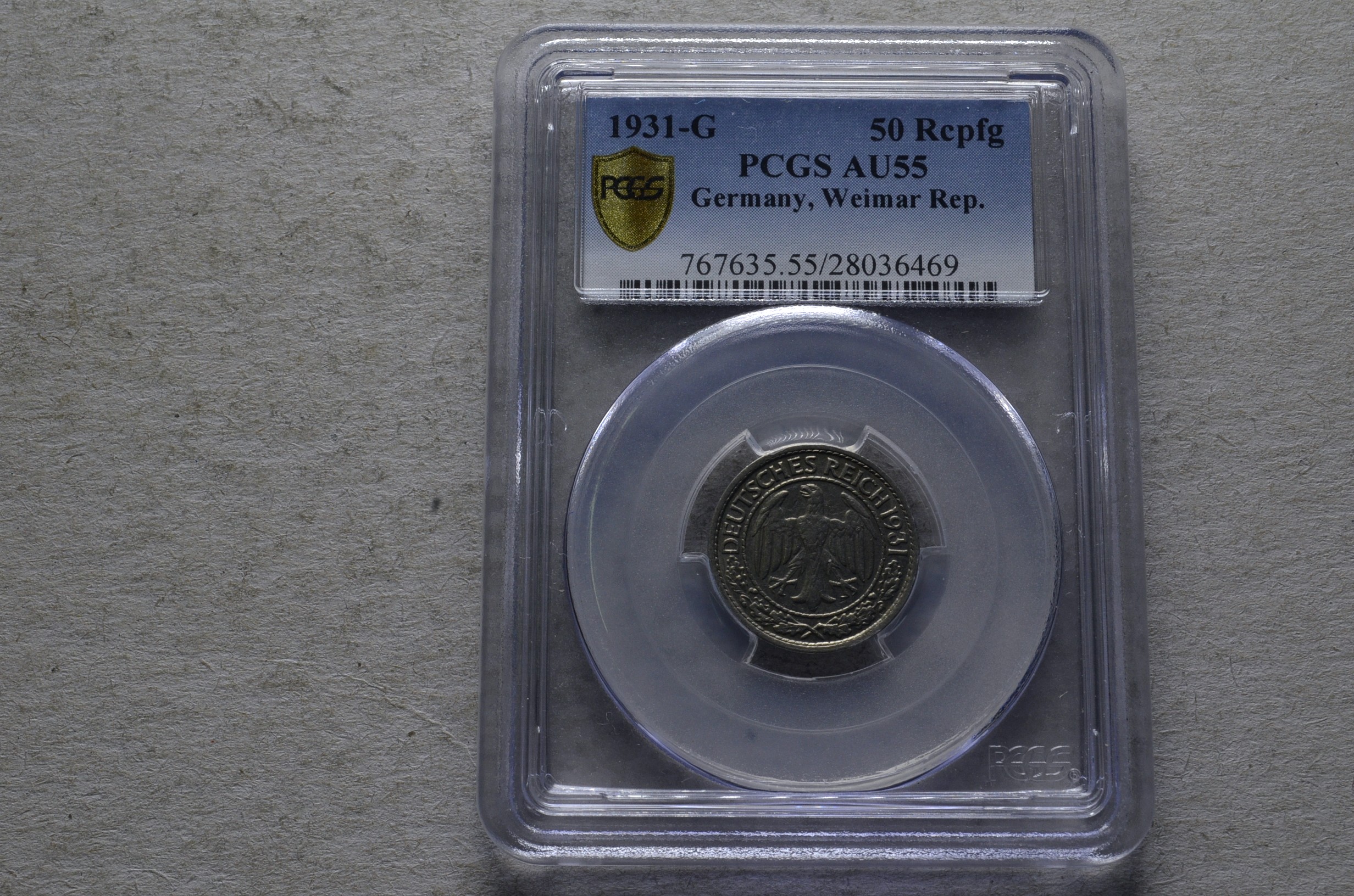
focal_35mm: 52
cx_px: 677
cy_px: 448
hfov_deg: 37.9
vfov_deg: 25.6
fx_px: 1970
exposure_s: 1/250
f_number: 14
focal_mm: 35
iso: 400
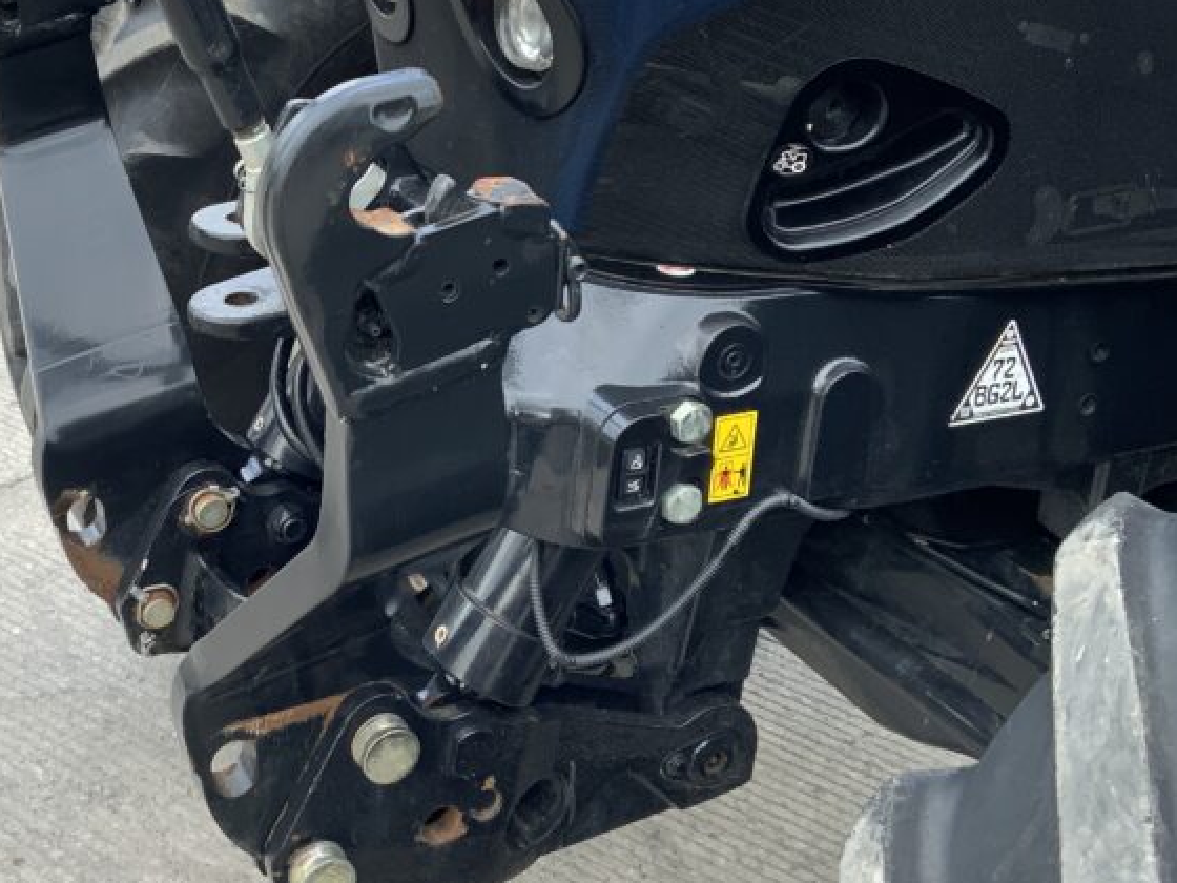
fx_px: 1802
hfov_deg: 35.5
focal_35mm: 53
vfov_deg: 27.4
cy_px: 292
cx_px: 324
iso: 16
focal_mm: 3
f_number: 1.8
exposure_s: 1/129
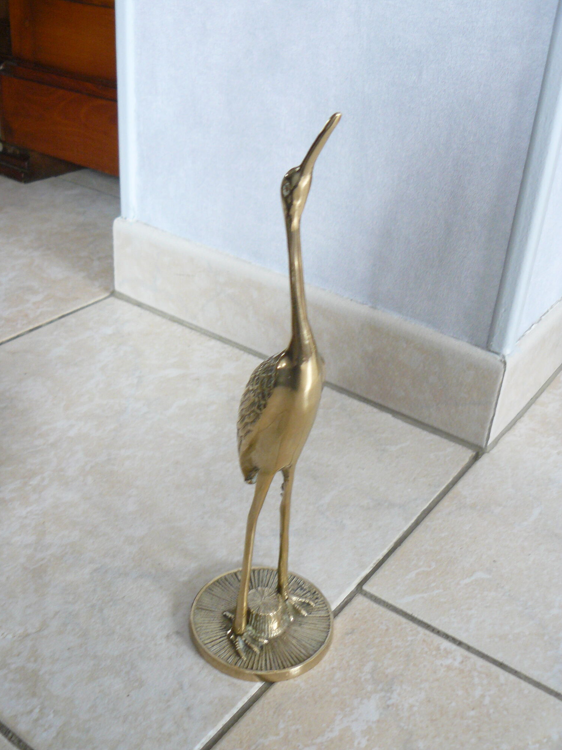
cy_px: 379
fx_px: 801
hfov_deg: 38.7
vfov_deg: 50.1
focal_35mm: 37
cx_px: 282
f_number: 2.8
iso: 200
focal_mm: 6
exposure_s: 1/10
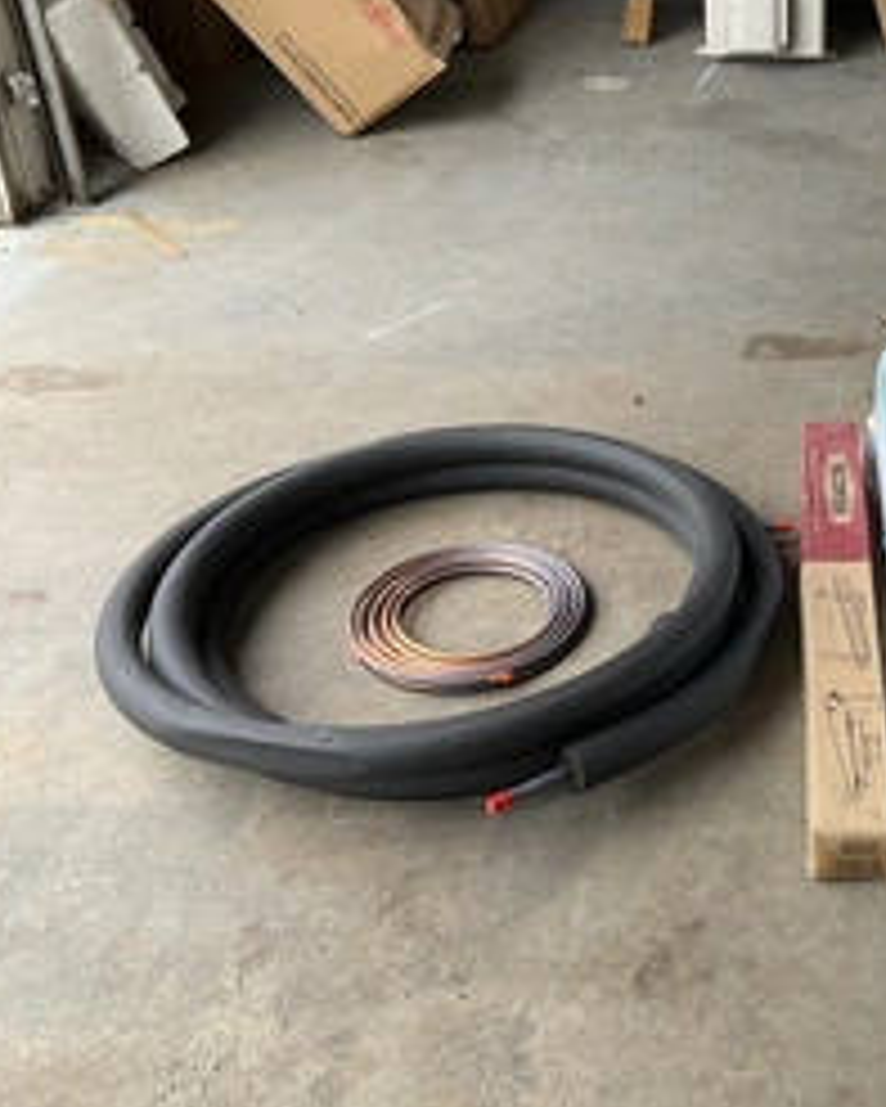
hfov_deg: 30.9
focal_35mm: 46
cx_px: 837
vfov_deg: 40.3
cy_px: 486
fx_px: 1507
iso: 20
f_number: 1.8
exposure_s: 1/183
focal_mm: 3
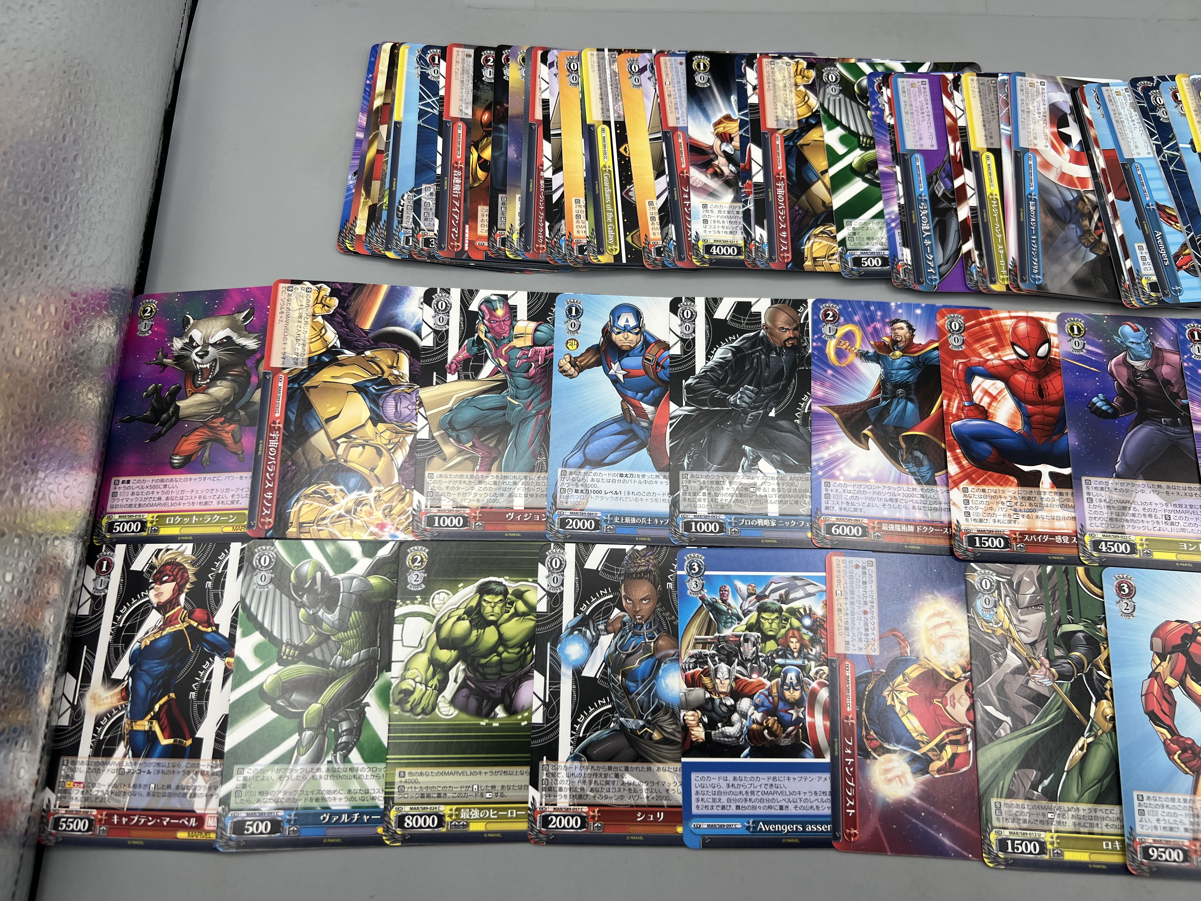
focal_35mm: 26
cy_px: 450
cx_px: 600
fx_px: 902
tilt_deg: -73.2
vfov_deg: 53.1
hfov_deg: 67.3
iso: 50
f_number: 1.5
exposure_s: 1/733
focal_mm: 5.7
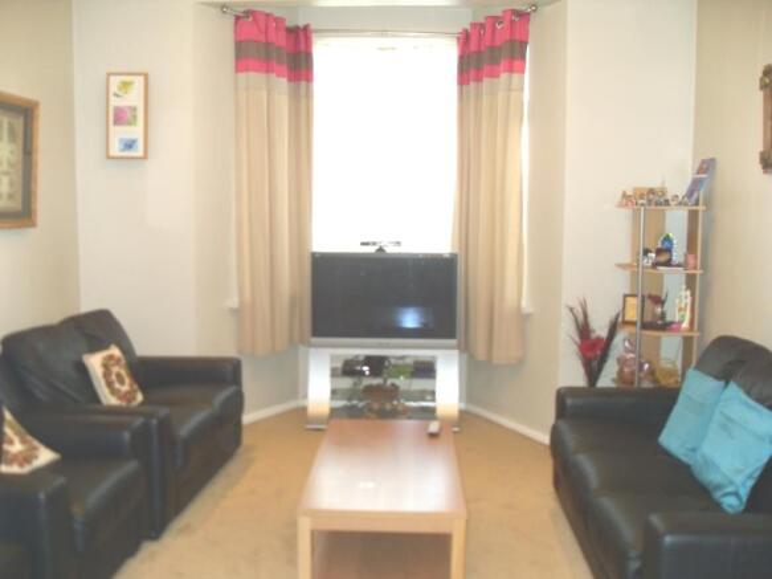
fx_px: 758
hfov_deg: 54.0
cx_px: 386
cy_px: 290
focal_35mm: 34
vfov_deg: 41.8
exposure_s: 1/45
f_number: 2.8
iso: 160
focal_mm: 6.3
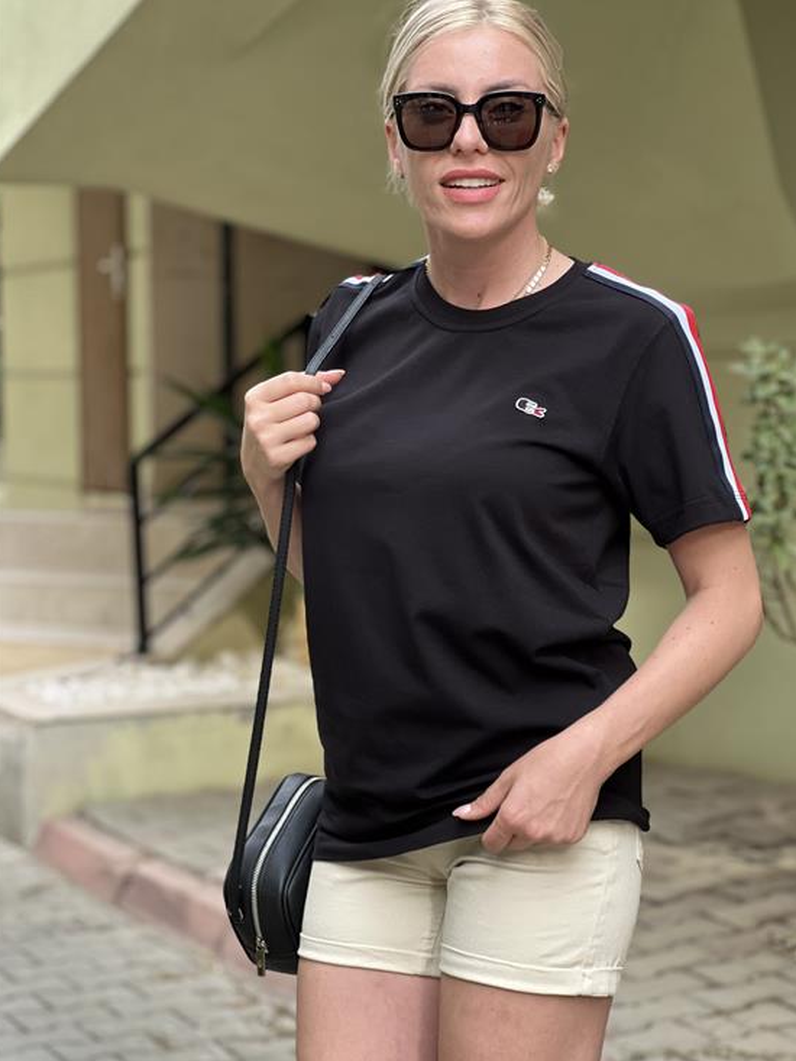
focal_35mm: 84
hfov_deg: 17.6
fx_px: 2575
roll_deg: -0.1
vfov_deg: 23.3
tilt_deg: -1.1
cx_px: 425
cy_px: 508
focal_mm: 9
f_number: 2.8
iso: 125
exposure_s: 1/121
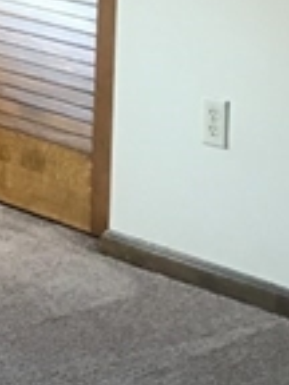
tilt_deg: -8.1
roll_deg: +0.2
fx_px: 1659
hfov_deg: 9.4
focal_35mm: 149
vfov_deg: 12.9
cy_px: -64
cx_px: -246
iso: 64
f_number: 1.8
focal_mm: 3.99
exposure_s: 1/15
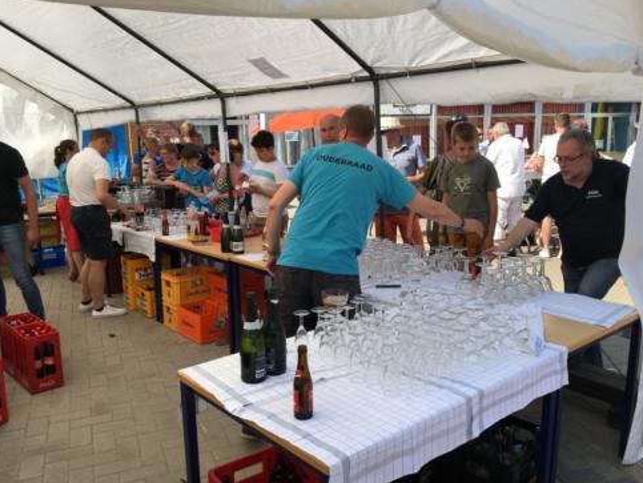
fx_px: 558
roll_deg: -0.5
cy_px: 244
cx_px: 329
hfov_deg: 59.9
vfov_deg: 46.9
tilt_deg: -10.5
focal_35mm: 30
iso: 25
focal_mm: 4.15
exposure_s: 1/905
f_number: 2.2
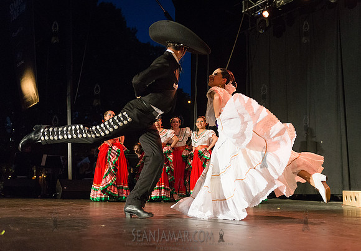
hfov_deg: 52.5
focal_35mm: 36
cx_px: 189
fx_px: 366
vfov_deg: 37.8
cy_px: 137
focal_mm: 32
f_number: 2.8
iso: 4000
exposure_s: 1/500
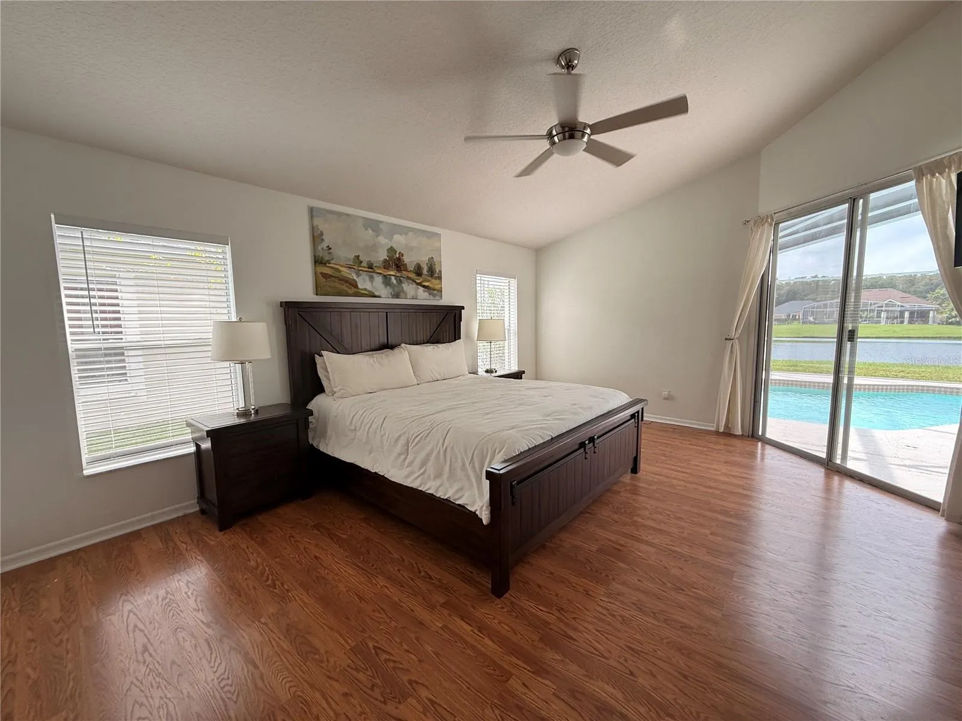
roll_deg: +0.3
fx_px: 389
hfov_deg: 102.1
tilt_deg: -6.1
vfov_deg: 85.7
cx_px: 481
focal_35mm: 14
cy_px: 360
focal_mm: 2.22
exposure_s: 1/147
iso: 64
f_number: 2.2
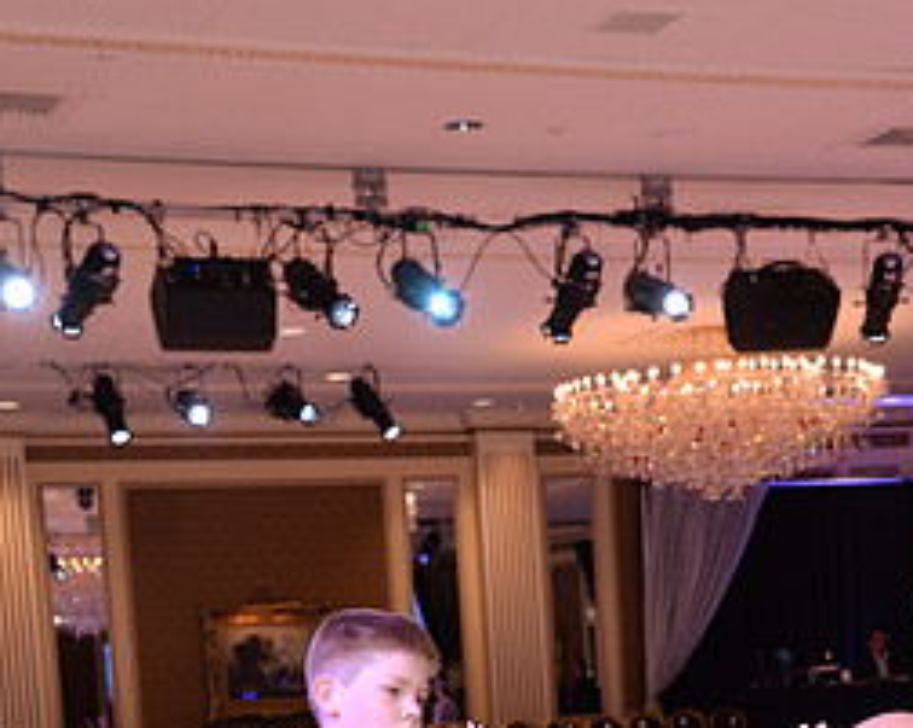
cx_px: 549
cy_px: 956
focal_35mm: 95
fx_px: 2564
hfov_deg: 20.2
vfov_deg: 15.4
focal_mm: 44
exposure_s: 1/250
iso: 1600
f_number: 5.6
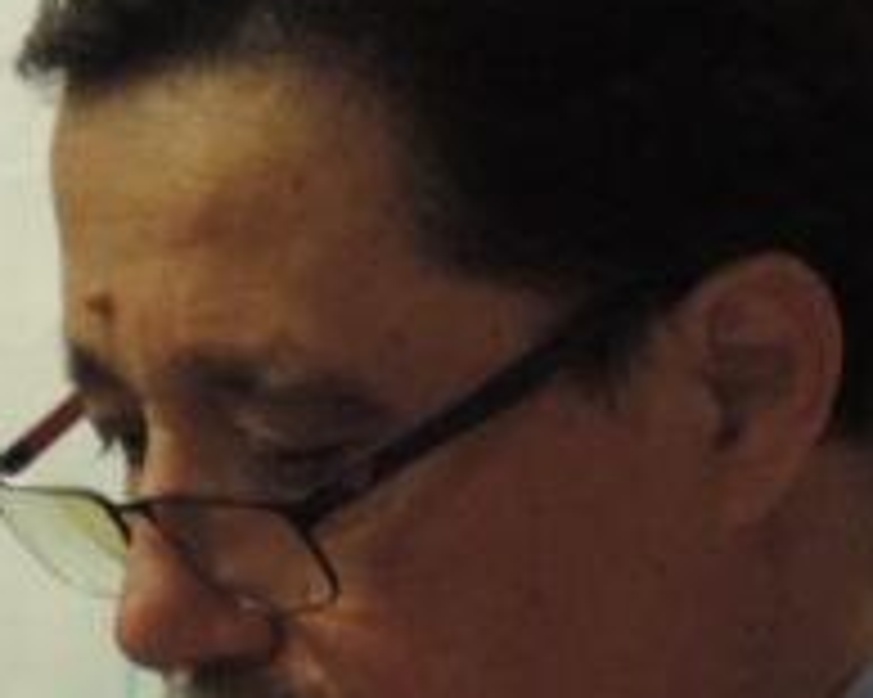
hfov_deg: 3.6
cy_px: 1130
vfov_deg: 2.9
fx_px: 13971
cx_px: -522
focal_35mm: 541
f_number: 4.2
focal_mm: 18.7
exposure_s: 1/25
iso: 640
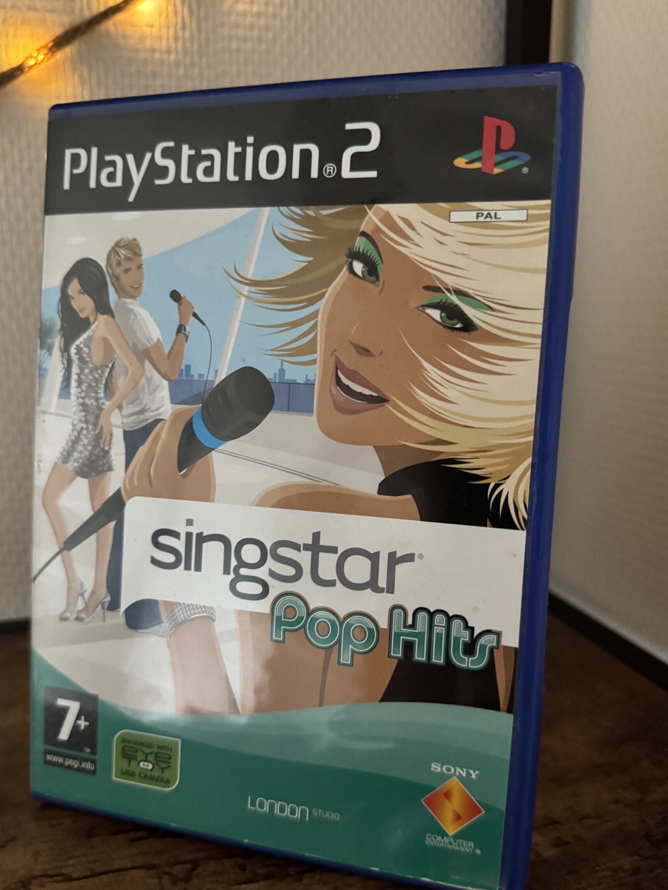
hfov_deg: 51.4
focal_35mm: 27
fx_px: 695
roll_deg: -0.6
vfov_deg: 65.2
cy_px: 479
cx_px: 334
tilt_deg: -12.7
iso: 1000
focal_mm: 6.76
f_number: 1.78
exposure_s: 1/36
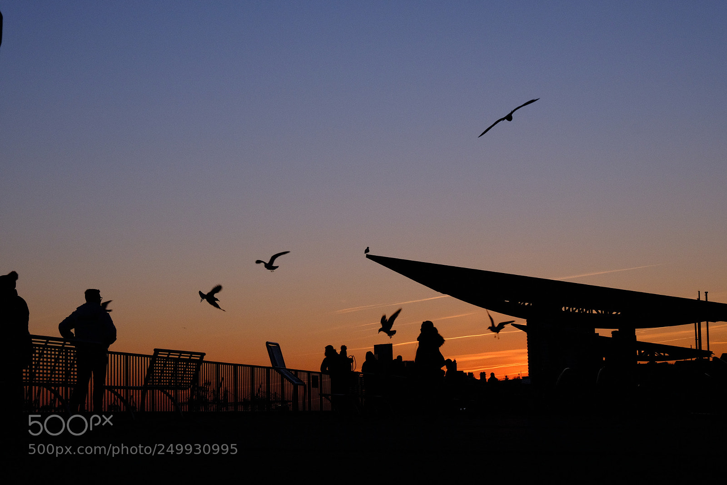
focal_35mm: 83
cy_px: 242
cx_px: 364
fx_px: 1676
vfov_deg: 16.4
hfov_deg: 24.5
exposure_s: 1/180
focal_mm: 55
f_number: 11
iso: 800
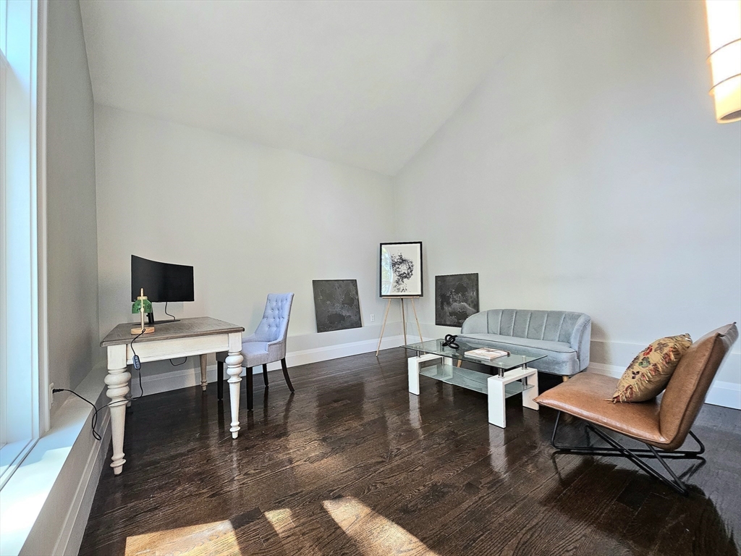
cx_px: 370
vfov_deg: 89.9
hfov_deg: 106.2
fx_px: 278
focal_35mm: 13
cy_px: 278
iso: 160
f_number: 2.2
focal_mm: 2.2
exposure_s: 1/60.2
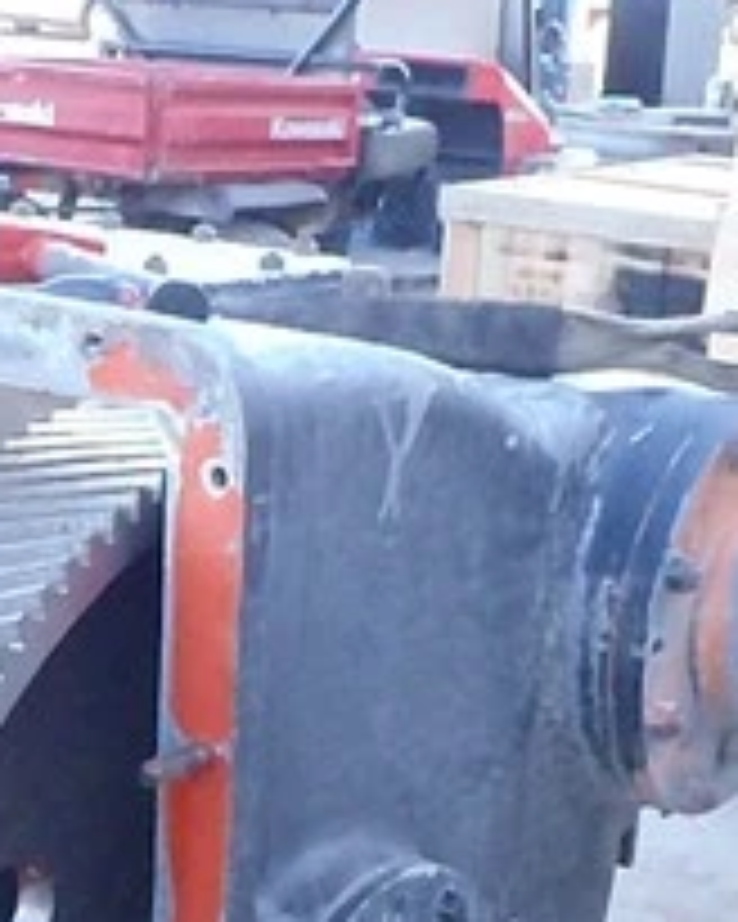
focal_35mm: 80
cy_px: 913
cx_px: 180
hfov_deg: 19.0
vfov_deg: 22.9
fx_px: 2184
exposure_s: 1/160
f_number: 3.9
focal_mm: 5
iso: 800
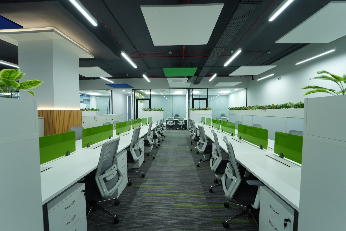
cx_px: 173
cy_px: 116
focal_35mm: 14
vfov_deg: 81.3
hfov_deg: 104.2
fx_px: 135
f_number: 5
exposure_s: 1/100
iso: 1250
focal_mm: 14
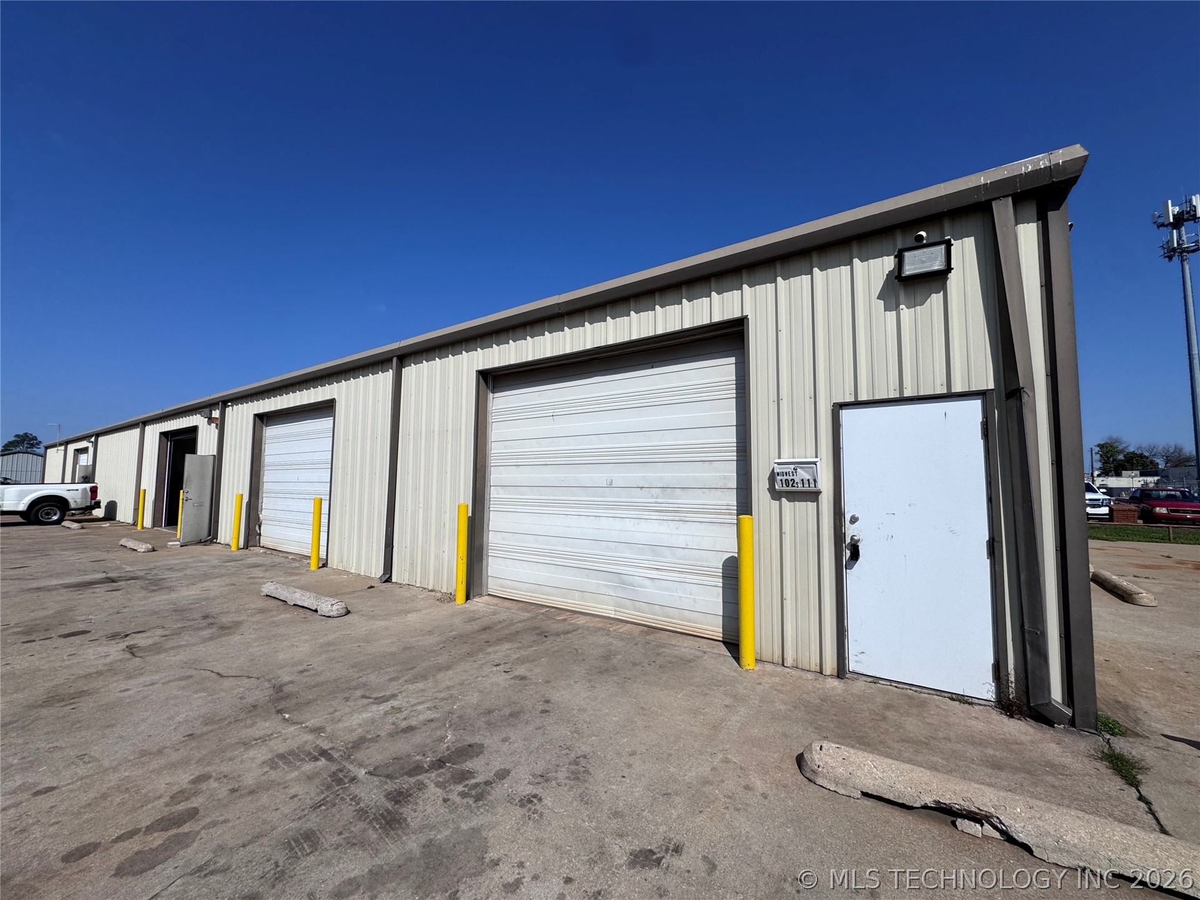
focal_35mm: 14
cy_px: 450
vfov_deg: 85.7
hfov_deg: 102.1
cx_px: 600
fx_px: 485
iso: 40
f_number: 2.2
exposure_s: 1/5650
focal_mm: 2.22
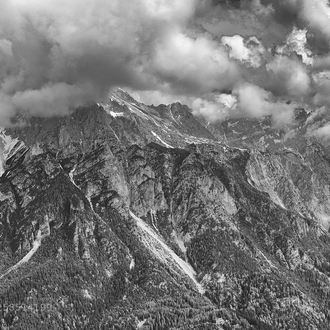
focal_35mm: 99
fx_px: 1068
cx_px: 138
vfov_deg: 17.6
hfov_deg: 17.6
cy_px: 165
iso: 100
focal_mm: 28.07
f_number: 4
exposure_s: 1/1000
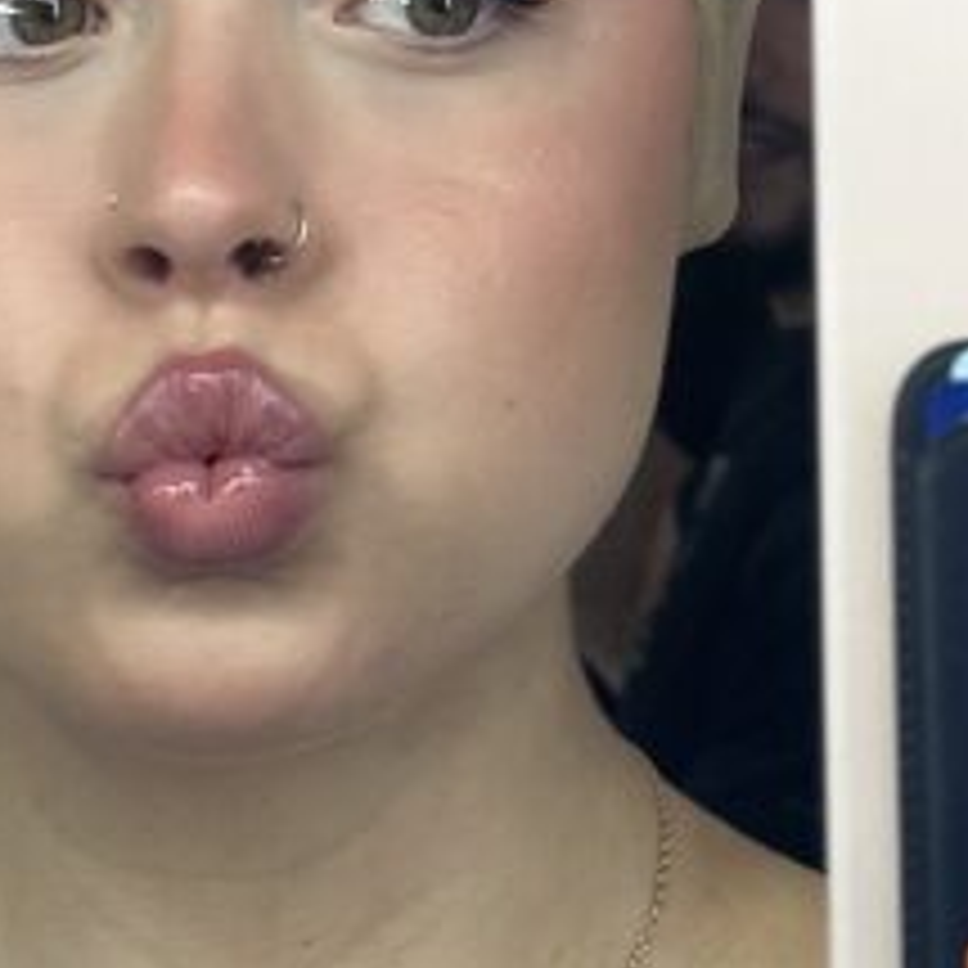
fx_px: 5631
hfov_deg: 9.8
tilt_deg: -3.2
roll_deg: +2.1
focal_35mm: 178
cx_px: 556
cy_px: 518
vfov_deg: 9.8
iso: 80
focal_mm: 6.86
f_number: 1.78
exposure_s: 1/60
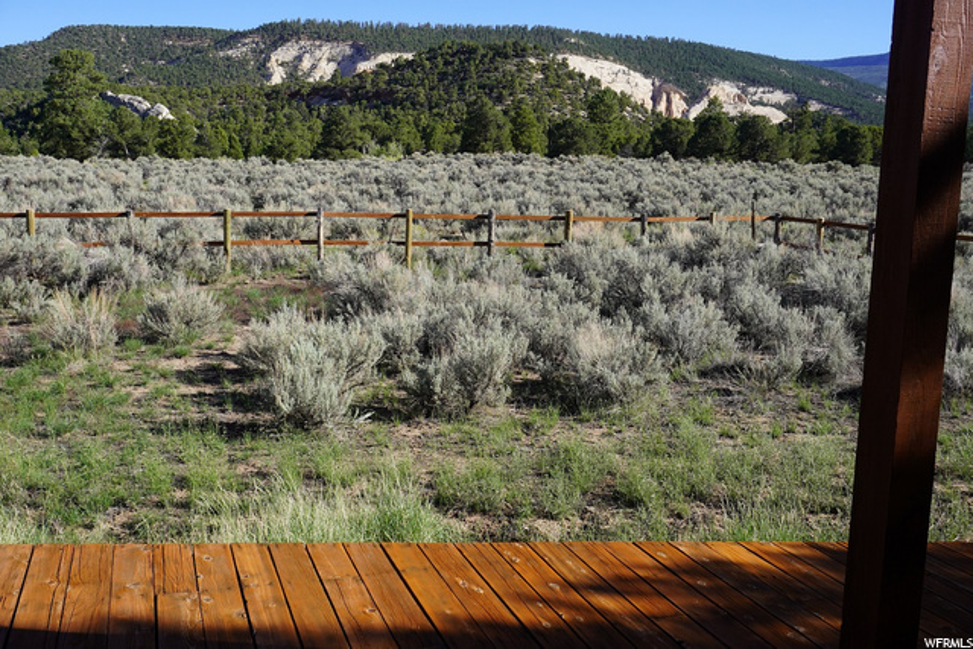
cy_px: 324
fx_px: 973
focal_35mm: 36
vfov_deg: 36.9
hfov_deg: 53.1
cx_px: 486
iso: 100
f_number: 9
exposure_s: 1/125
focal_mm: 24
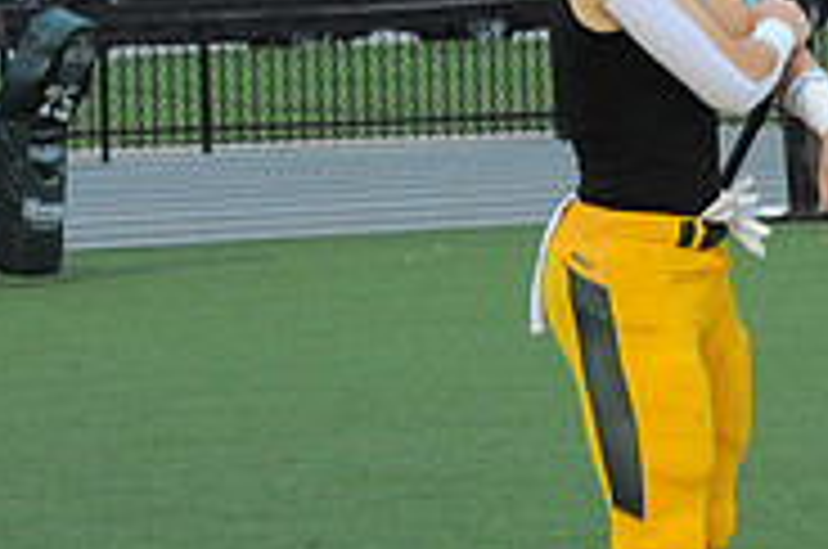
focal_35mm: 379
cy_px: 72
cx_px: 1278
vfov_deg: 3.6
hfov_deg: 5.4
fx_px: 8702
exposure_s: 1/160
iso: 6400
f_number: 11
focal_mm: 120
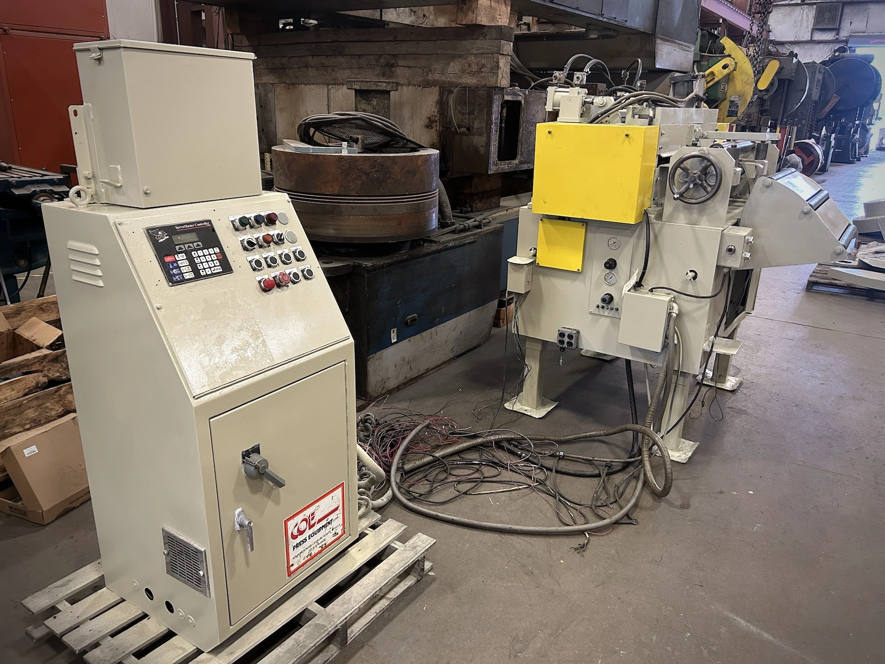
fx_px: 665
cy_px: 332
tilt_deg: -19.6
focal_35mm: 26
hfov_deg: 67.3
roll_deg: -0.9
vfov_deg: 53.1
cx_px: 442
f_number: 1.5
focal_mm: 5.7
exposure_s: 1/60
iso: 320
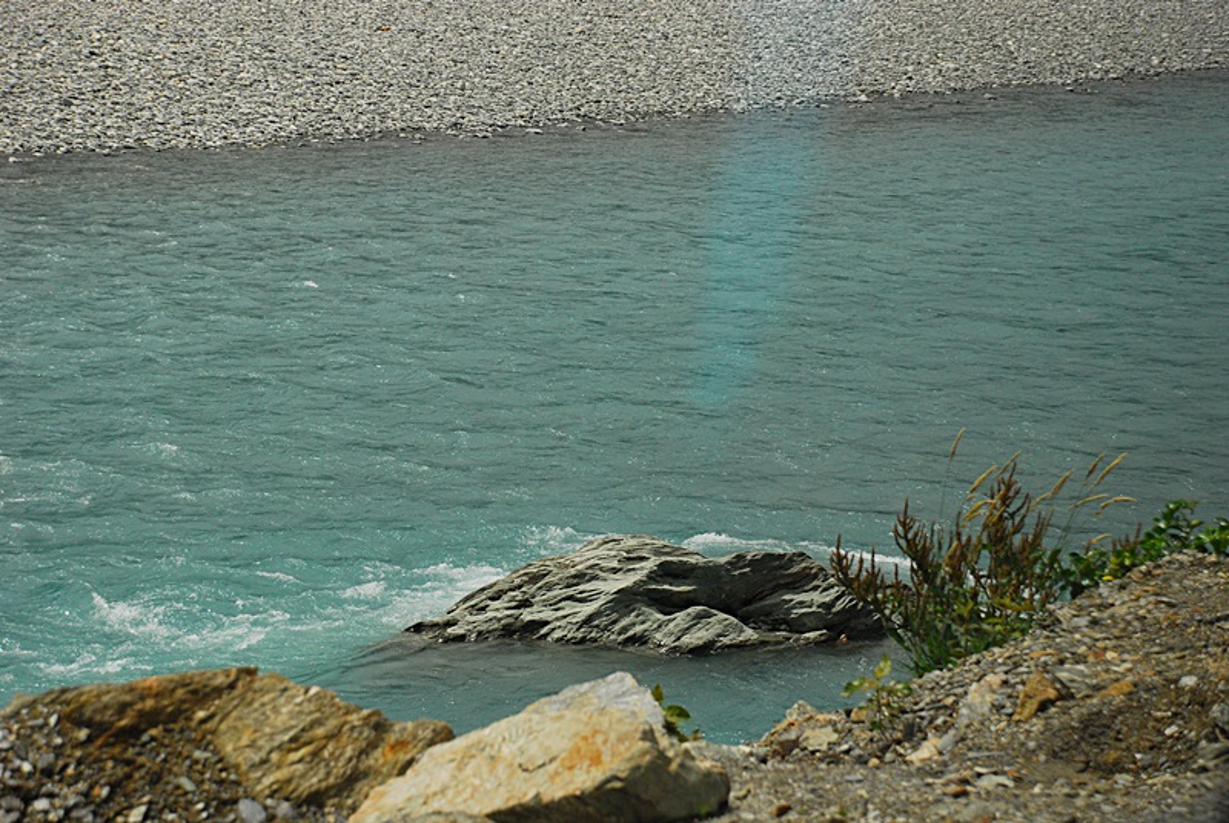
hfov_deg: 26.0
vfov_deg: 17.6
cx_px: 614
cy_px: 412
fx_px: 2667
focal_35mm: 78
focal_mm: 52
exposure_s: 1/500
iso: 400
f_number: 5.6
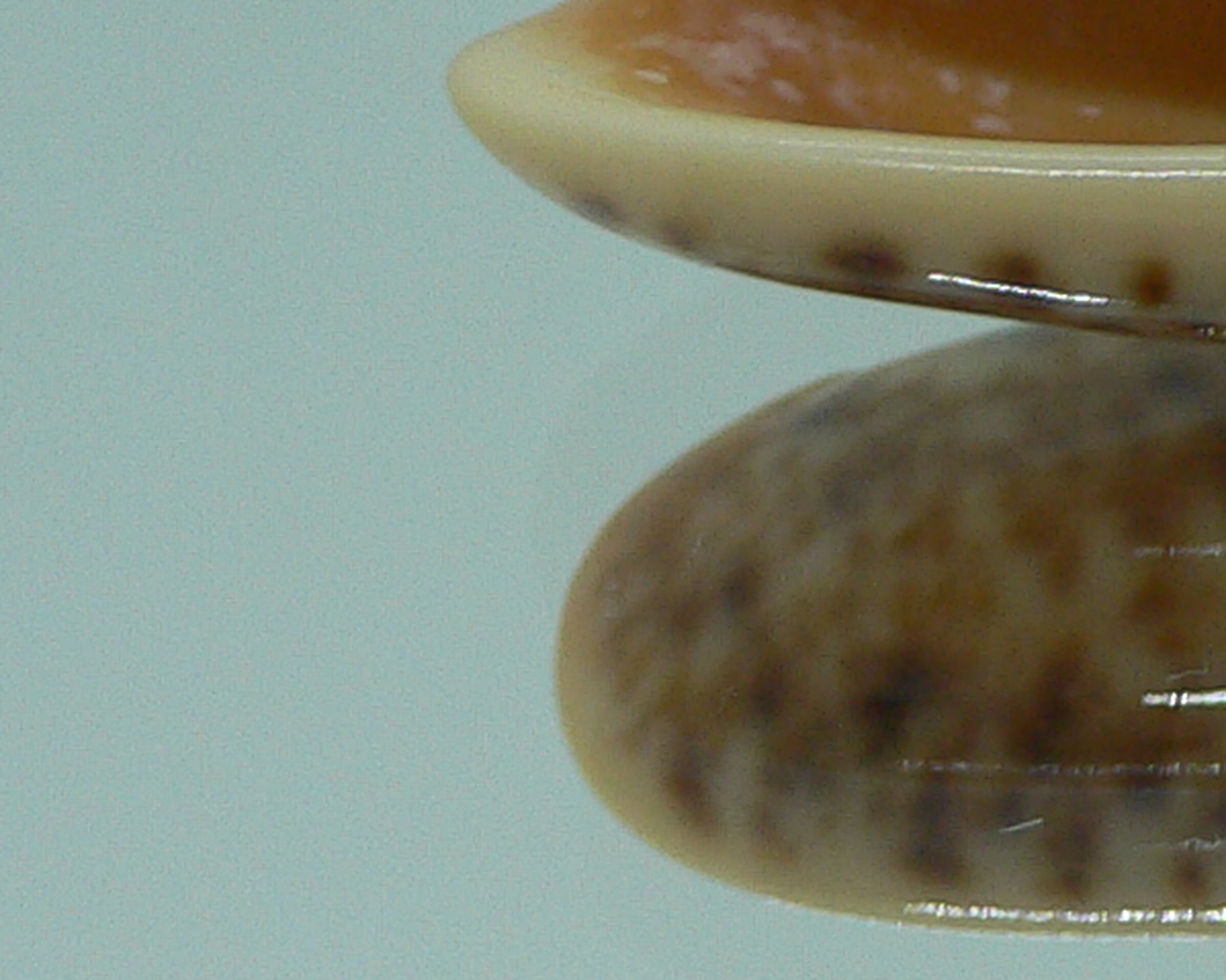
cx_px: 1582
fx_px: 4172
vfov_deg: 13.3
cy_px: 78
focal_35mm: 115
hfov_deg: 15.9
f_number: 2.8
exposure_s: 1/60
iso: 80
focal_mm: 4.6
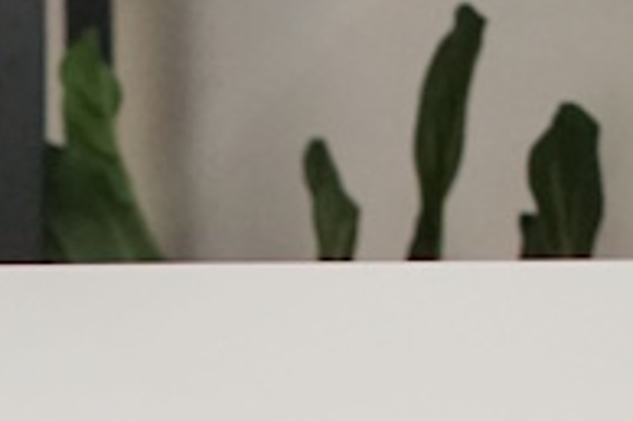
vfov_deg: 4.8
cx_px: 1680
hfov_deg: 6.9
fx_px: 4884
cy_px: -614
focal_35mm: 278
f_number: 3.5
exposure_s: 1/320
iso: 1250
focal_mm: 30
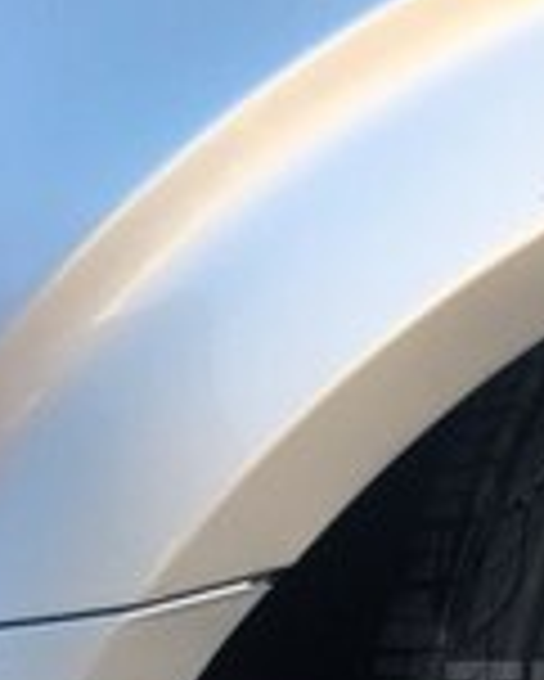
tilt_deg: -38.0
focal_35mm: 93
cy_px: 712
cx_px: 791
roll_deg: +10.0
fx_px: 1870
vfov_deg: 19.8
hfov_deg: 15.4
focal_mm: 4.15
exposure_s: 1/212
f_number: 2.2
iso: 25
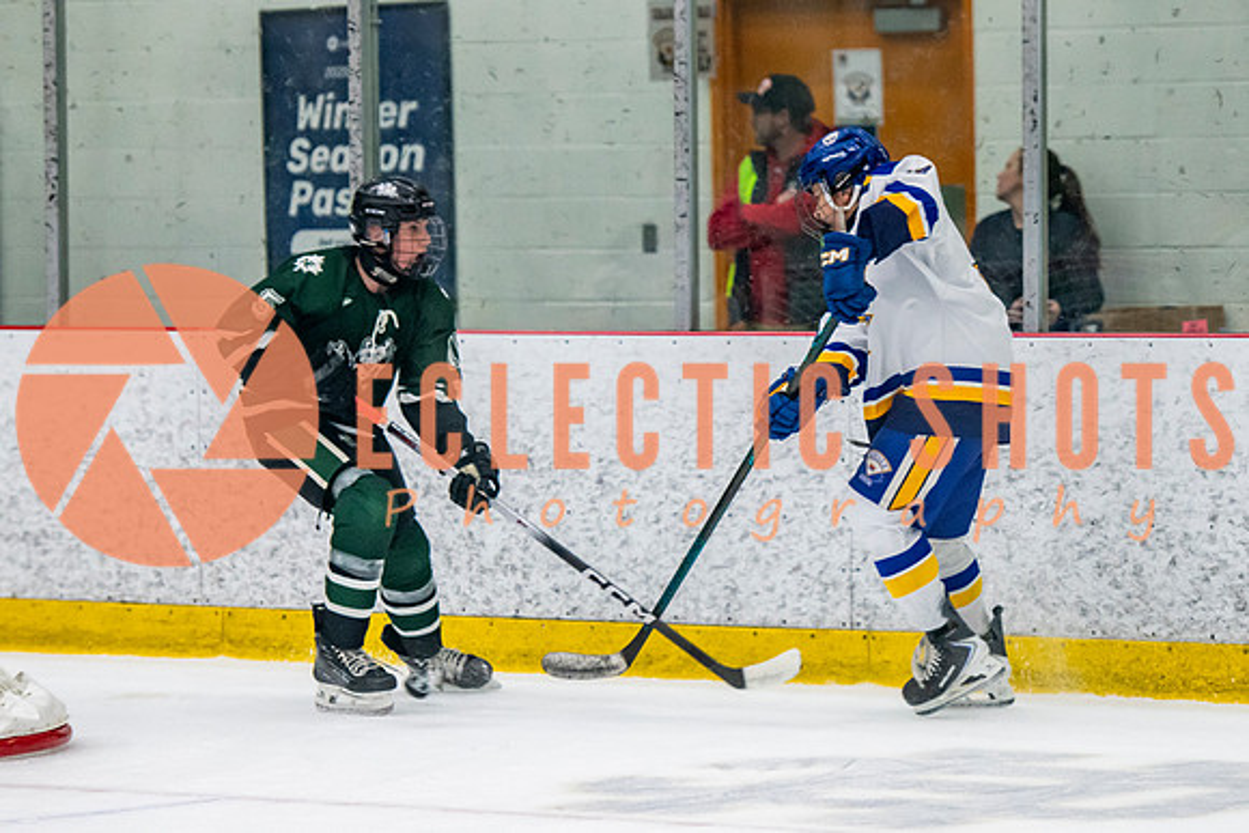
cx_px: 779
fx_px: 6673
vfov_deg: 7.1
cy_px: 539
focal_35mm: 192
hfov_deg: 10.7
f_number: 3.2
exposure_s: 1/640
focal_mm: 122
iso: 2000
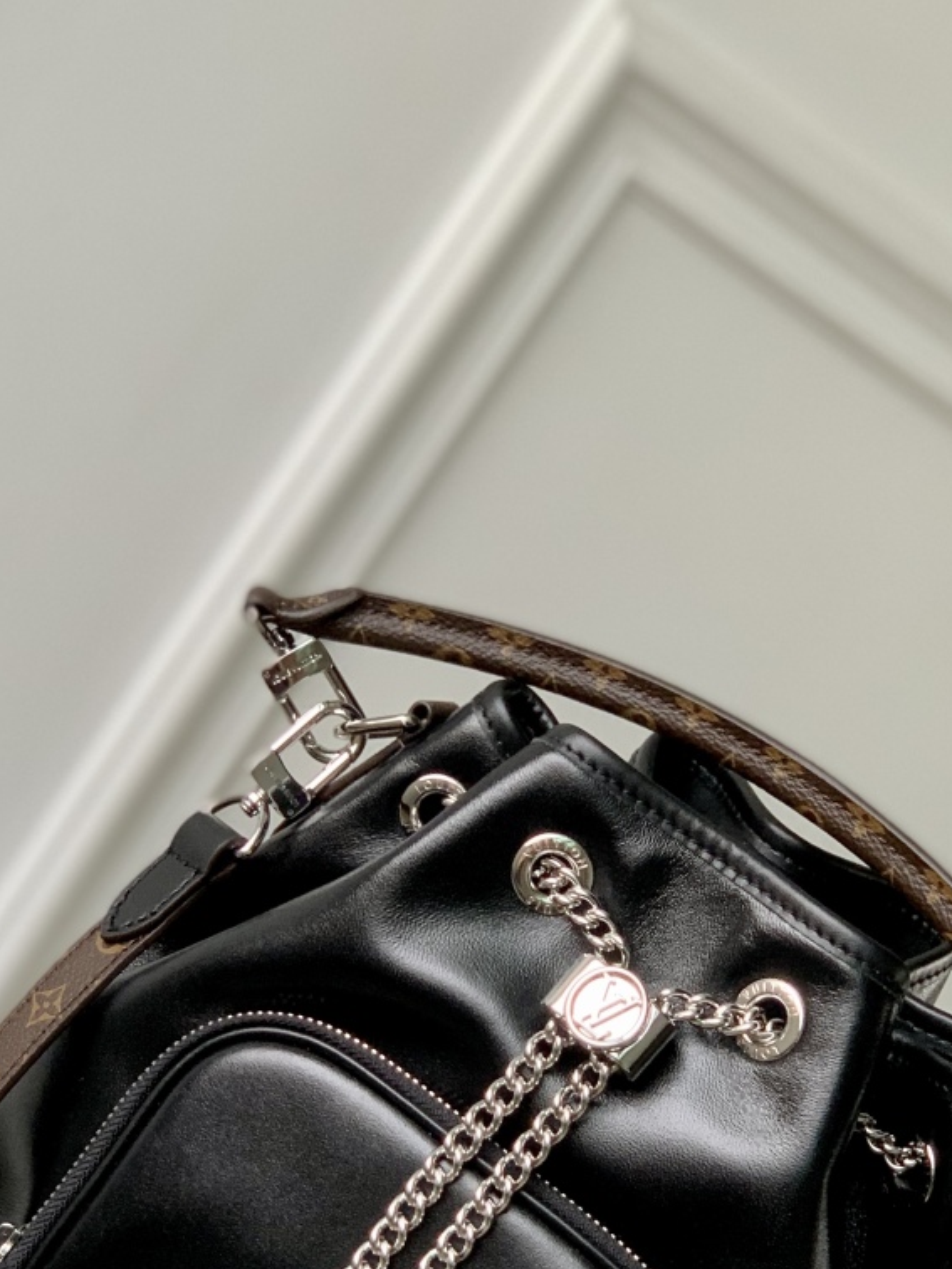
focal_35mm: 99
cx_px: 497
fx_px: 3630
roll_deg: -34.8
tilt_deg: -8.0
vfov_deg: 19.7
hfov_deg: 14.9
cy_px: 898
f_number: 2.4
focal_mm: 6
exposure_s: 1/122
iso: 100
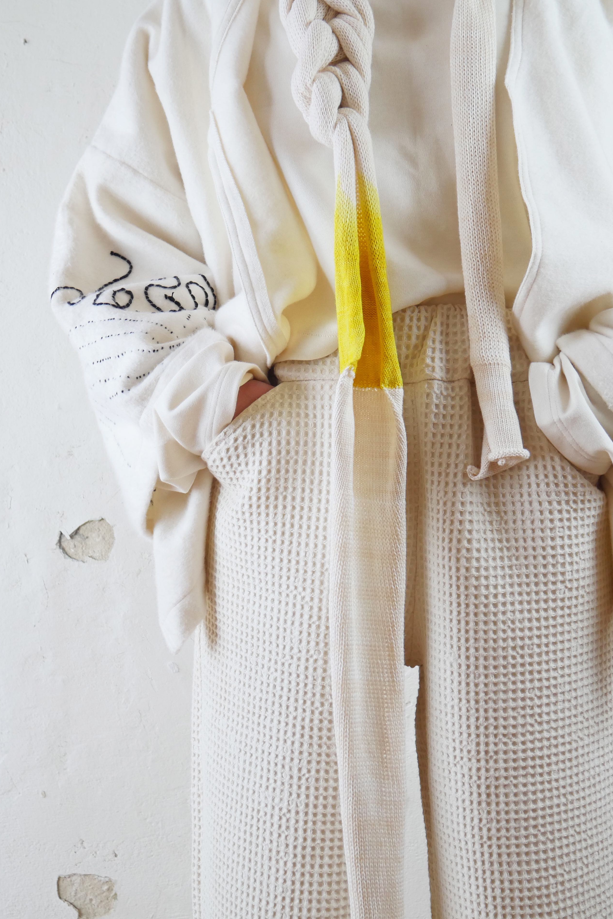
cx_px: 352
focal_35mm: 48
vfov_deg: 41.1
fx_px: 1226
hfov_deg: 28.0
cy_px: 467
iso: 400
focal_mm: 17
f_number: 4
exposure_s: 1/60
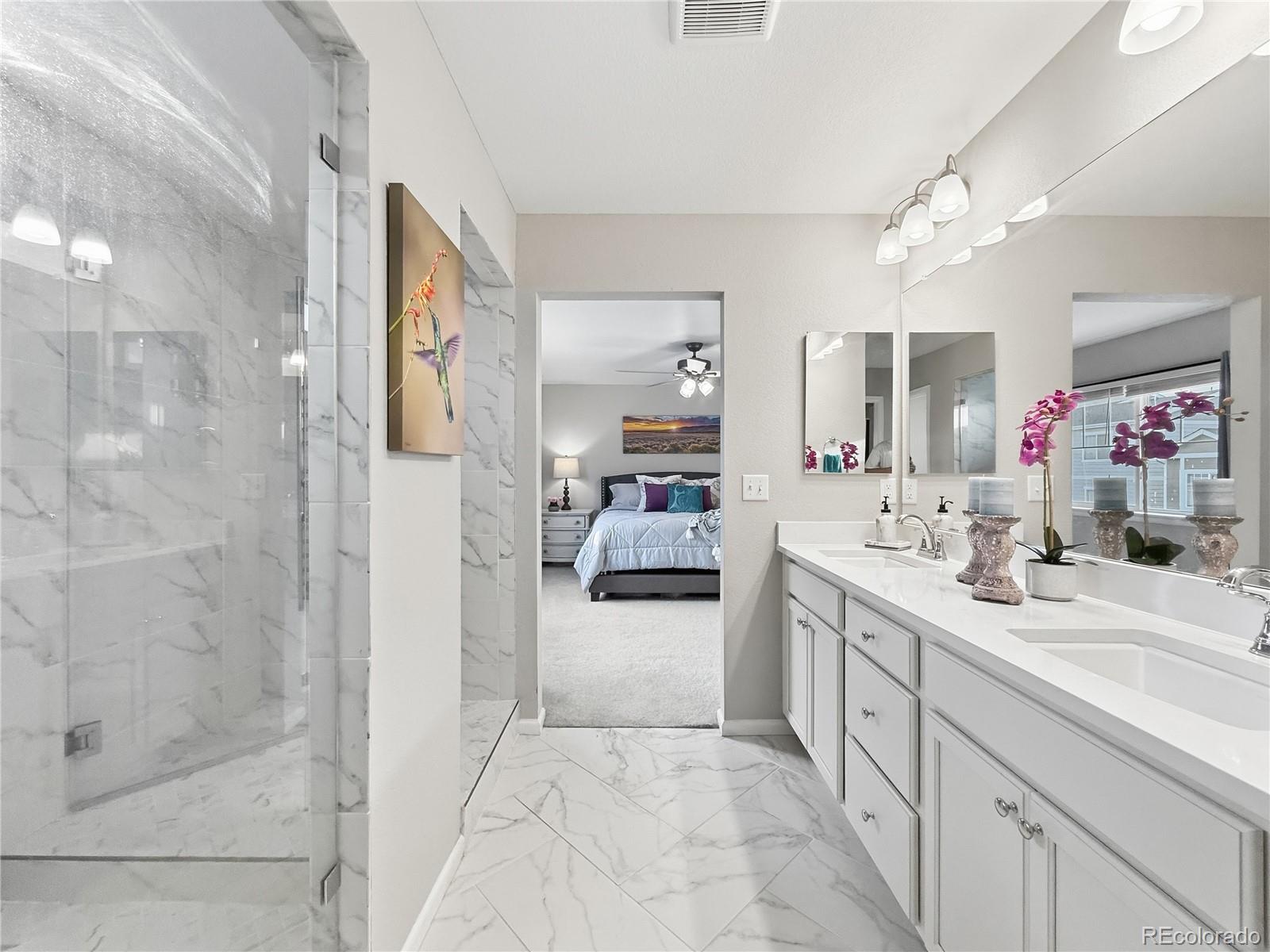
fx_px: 514
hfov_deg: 102.1
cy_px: 476
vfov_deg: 85.7
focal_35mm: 14
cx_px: 635
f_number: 2.2
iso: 160
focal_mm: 2.2
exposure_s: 1/120
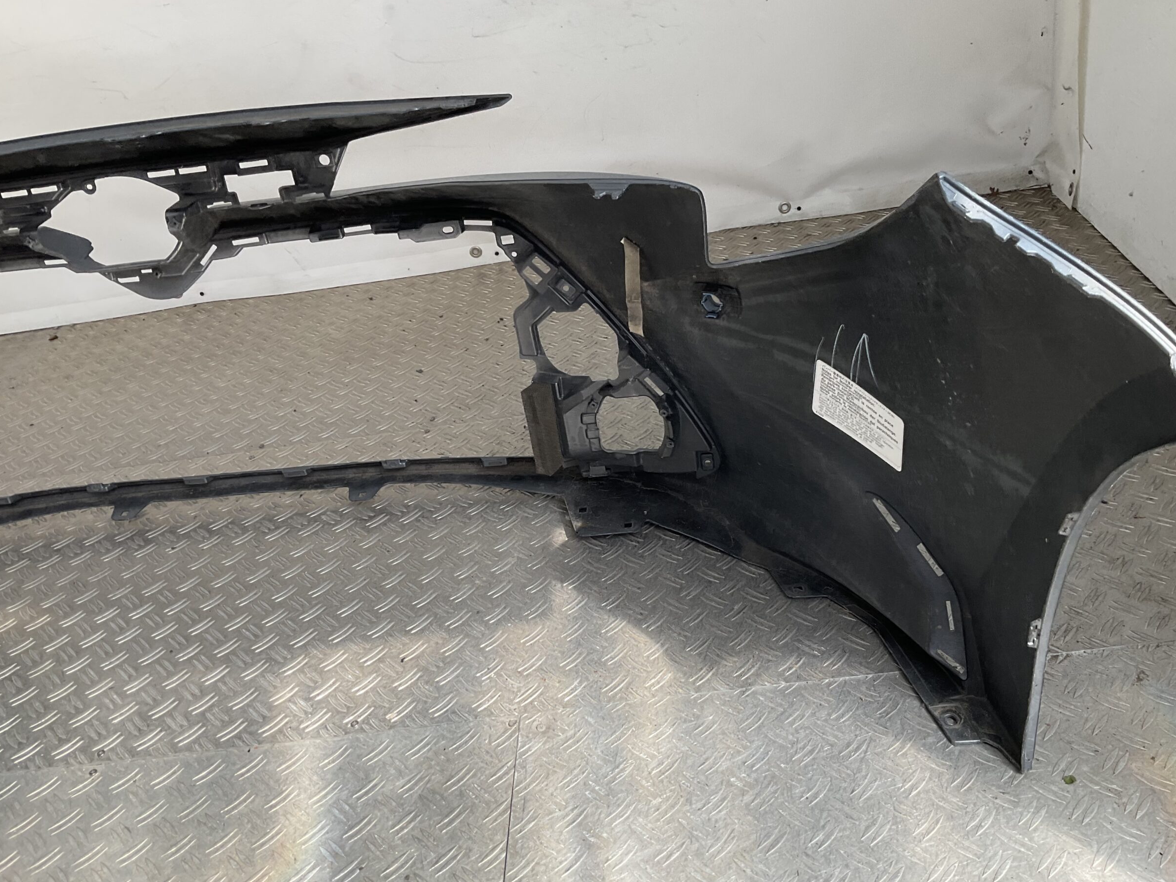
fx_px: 1053
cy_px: 443
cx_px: 619
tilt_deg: -32.1
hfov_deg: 58.3
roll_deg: +11.5
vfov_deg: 45.4
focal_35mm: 31
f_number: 1.8
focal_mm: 3
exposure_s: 1/432
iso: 16
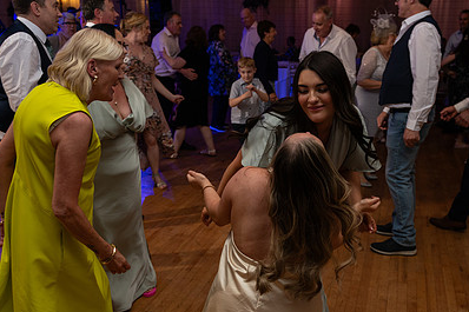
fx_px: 456
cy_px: 170
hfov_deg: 54.3
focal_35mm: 35
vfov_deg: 37.8
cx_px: 259
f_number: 3.5
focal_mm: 24
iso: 500
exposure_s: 1/160
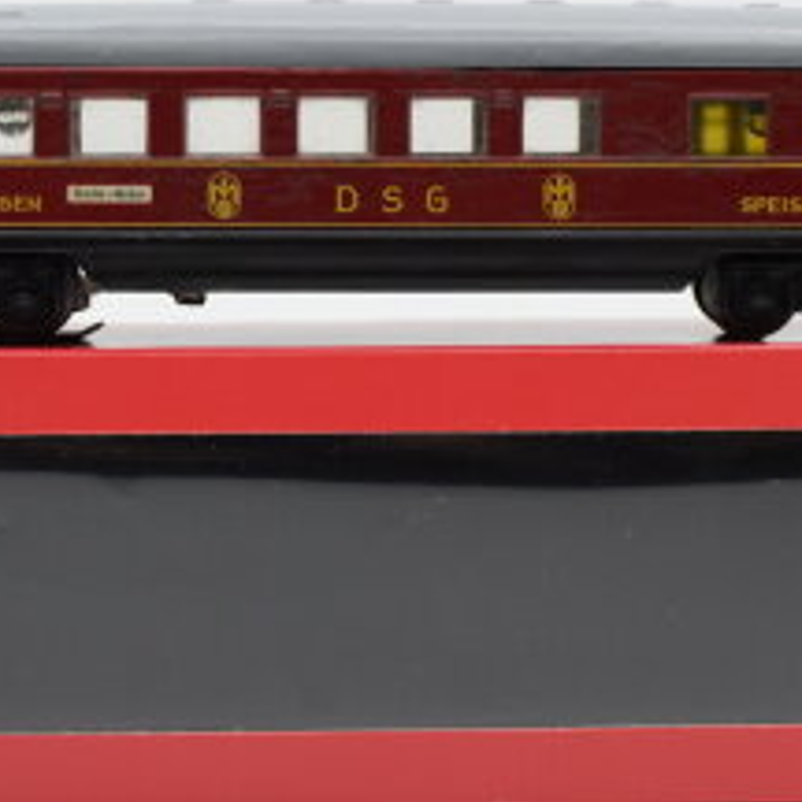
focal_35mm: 124
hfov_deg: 14.0
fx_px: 3255
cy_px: 273
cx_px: 379
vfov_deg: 14.0
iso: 400
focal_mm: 35
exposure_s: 1/160
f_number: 8
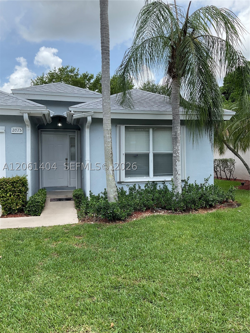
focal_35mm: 29
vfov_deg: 61.7
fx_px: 279
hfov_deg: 48.2
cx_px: 125
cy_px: 166
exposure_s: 1/855
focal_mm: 3
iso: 16
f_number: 1.8
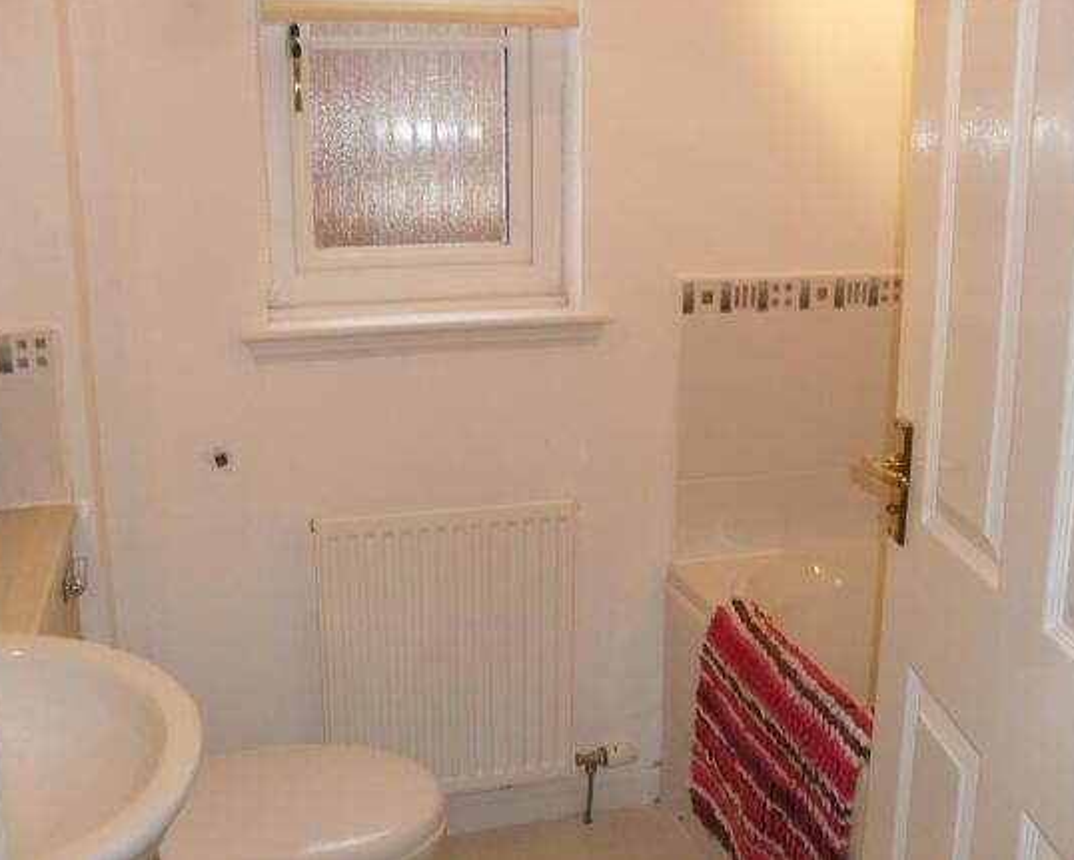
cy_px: 428
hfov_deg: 49.1
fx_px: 1177
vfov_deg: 40.2
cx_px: 552
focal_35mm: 37
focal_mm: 6.3
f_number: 3.2
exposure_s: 1/45
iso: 200
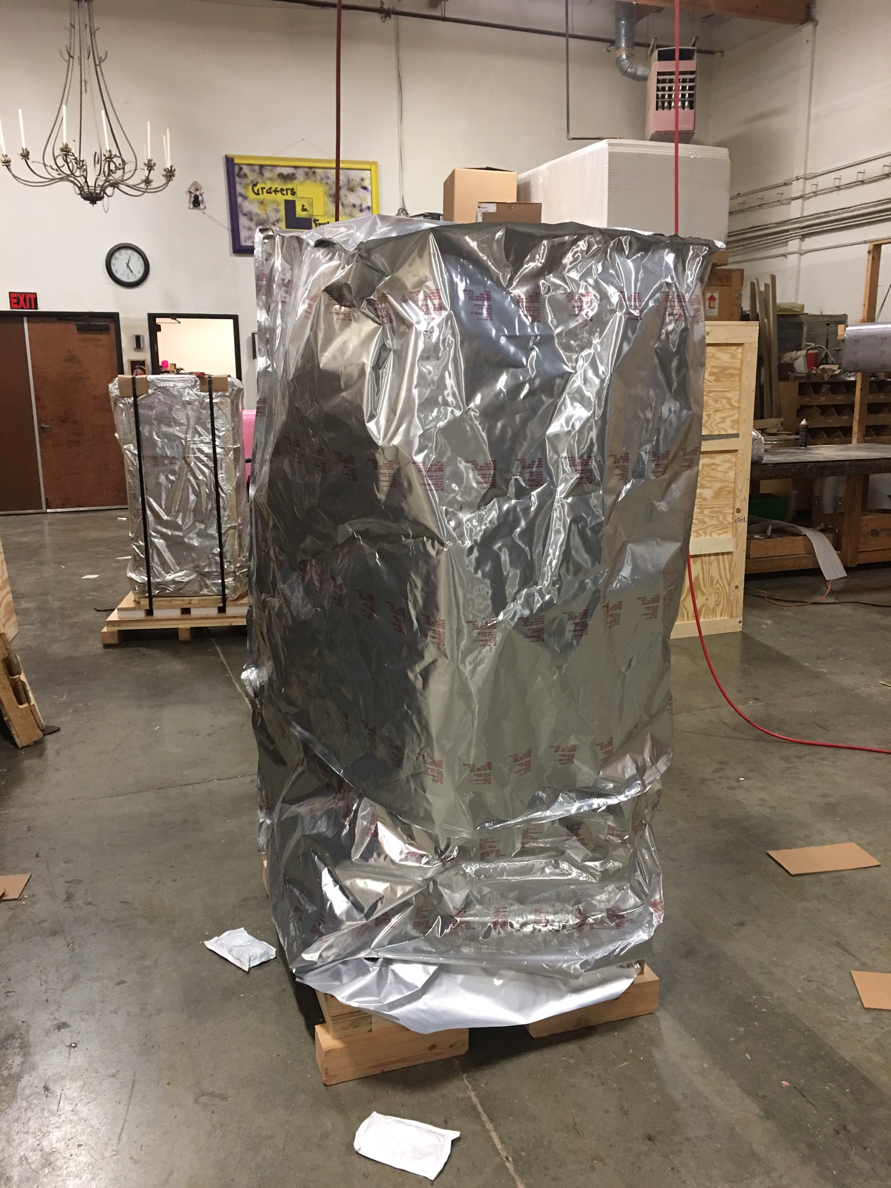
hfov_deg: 48.2
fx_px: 995
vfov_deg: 61.7
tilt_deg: -9.4
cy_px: 594
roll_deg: +0.3
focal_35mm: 29
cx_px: 446
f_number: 2.2
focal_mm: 4.15
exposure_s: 1/15
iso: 64
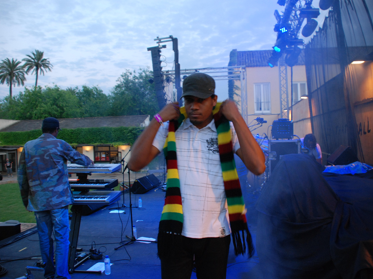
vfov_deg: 46.8
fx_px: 323
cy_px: 137
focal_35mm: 30
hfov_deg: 59.8
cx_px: 209
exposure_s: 1/40
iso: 500
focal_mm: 18
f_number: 3.5
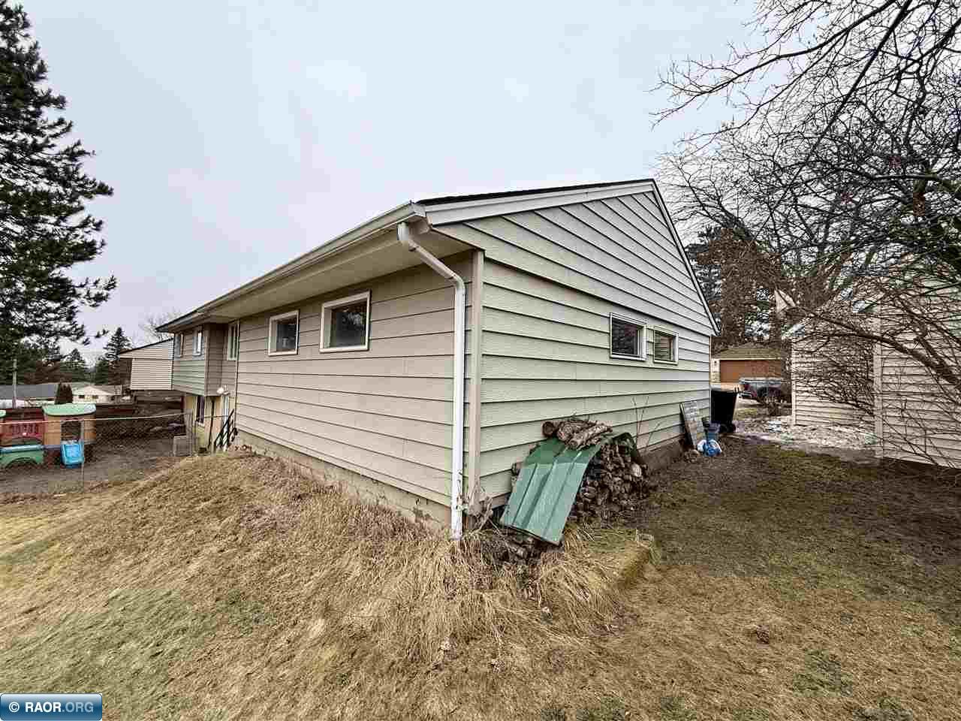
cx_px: 480
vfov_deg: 85.7
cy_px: 360
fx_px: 389
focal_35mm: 14
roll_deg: -1.3
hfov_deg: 102.1
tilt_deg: +3.1
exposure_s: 1/231
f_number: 2.2
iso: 64
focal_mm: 2.22
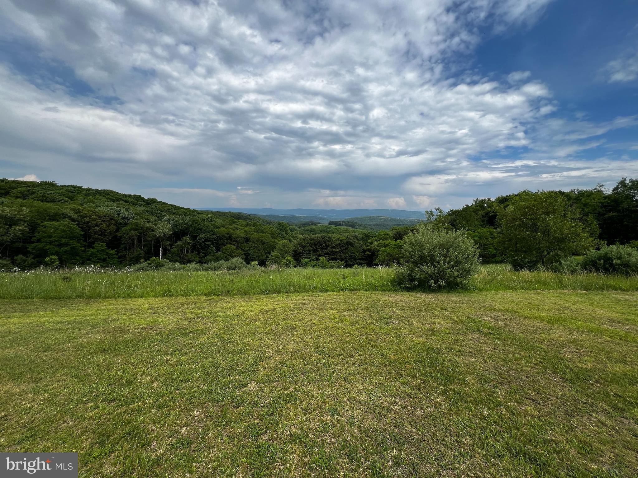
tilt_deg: -5.1
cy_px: 239
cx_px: 319
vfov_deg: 89.9
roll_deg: -1.1
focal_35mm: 13
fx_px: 240
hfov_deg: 106.2
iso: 32
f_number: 1.8
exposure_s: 1/1727
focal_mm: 1.57
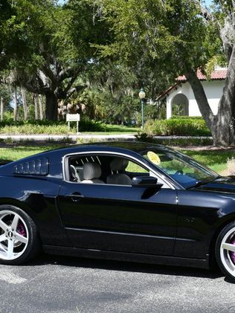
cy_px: 158
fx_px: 688
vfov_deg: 25.7
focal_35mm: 76
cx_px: 155
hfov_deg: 19.3
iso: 180
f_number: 8
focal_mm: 26
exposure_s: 1/250
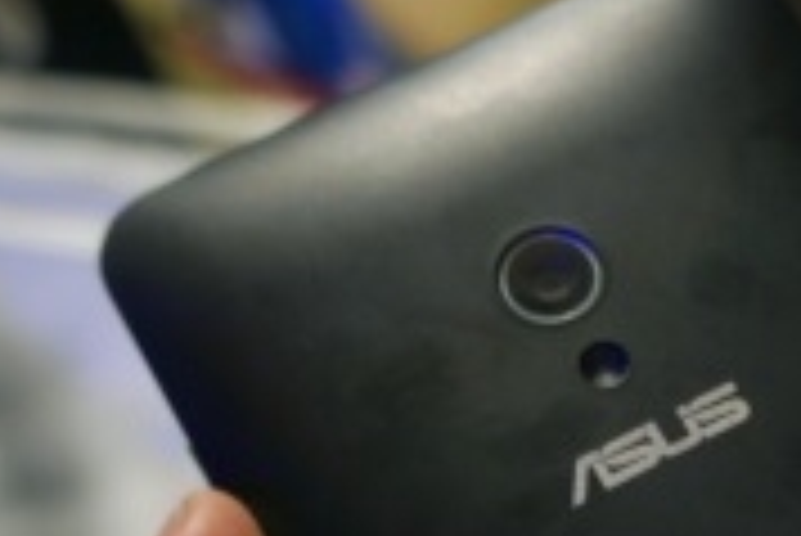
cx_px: 900
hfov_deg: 21.2
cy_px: 752
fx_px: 2026
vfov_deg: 14.3
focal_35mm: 91
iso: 200
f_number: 4
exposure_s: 1/40
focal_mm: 18
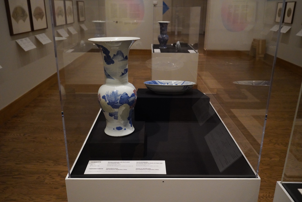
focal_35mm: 32
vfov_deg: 41.1
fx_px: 268
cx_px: 151
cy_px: 101
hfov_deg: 58.7
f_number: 5.6
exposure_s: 1/100
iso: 10000
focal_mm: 32
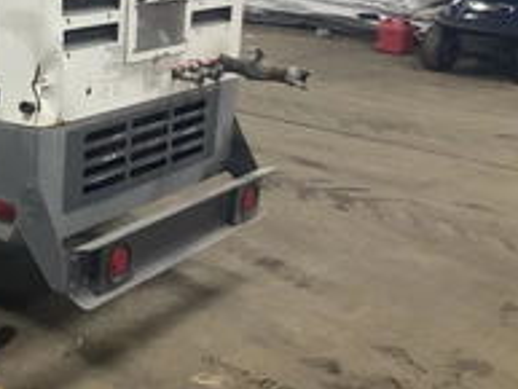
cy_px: 64
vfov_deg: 24.0
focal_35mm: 60
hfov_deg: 29.7
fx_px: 898
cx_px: -16
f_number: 1.8
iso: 160
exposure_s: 1/60
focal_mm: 3
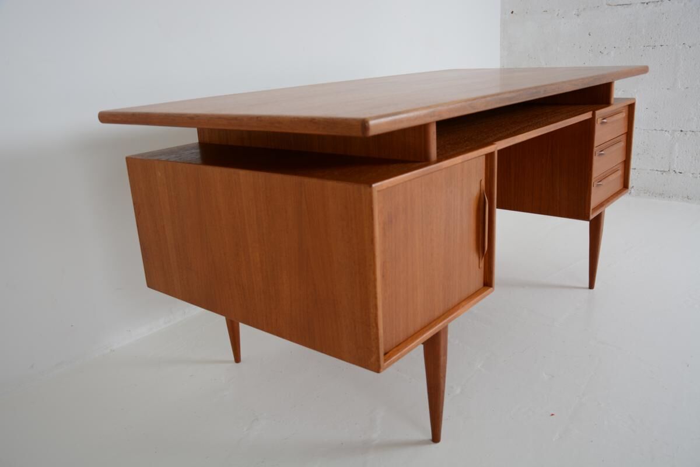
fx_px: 612
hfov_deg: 59.5
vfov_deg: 41.7
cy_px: 234
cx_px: 350
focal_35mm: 32
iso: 100
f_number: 4.5
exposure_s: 1/125
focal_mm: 21
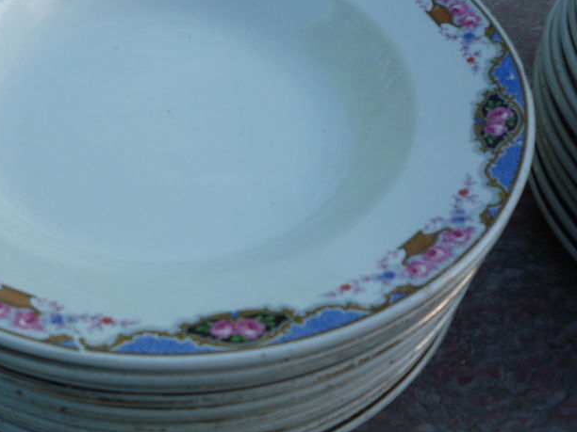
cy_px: 215
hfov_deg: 38.1
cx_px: 158
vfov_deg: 29.7
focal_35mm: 49
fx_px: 817
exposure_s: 1/200
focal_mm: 5.2
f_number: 4
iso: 100
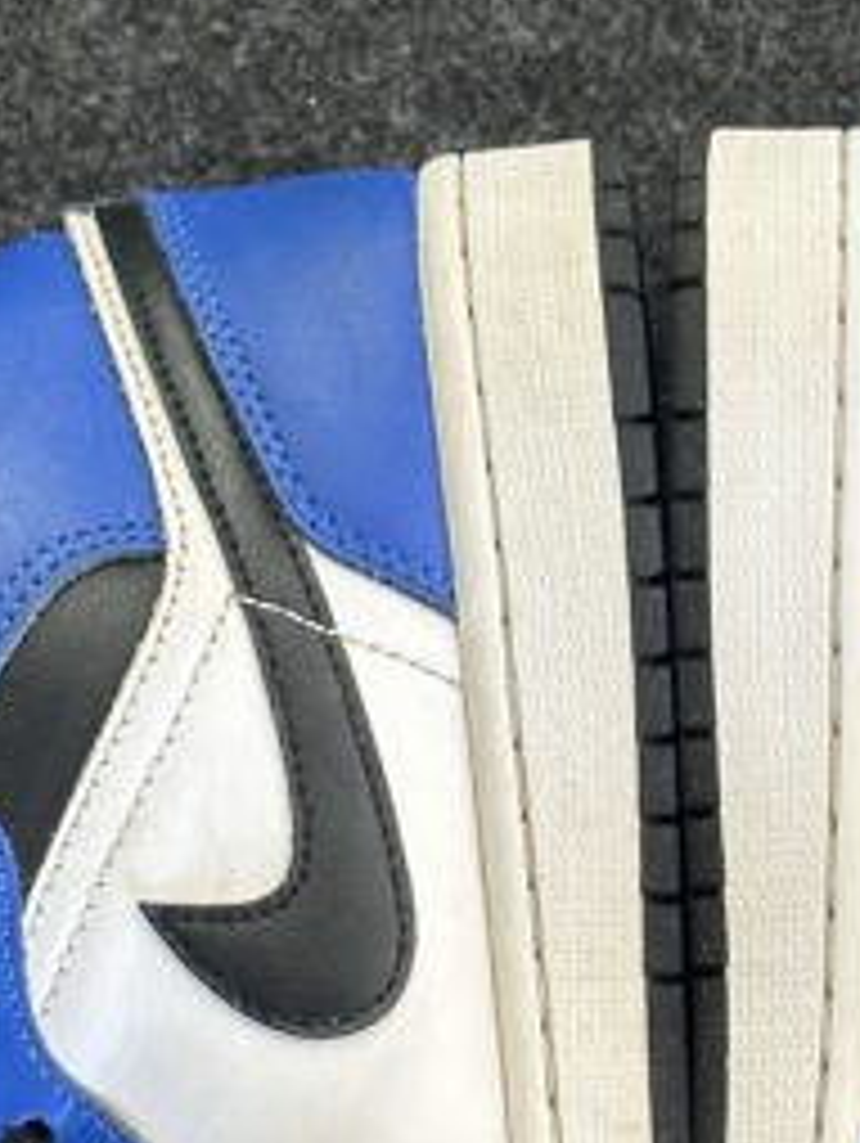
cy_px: 1150
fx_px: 4994
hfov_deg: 9.8
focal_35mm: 151
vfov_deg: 12.9
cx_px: 680
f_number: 1.78
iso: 160
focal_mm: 6.86
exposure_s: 1/50
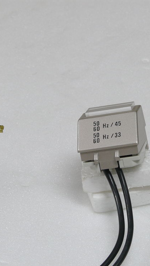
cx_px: 106
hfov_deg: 6.3
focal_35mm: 194
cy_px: 133
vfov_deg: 11.1
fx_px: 1372
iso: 100
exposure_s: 1/2.5
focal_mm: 28.1
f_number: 7.1
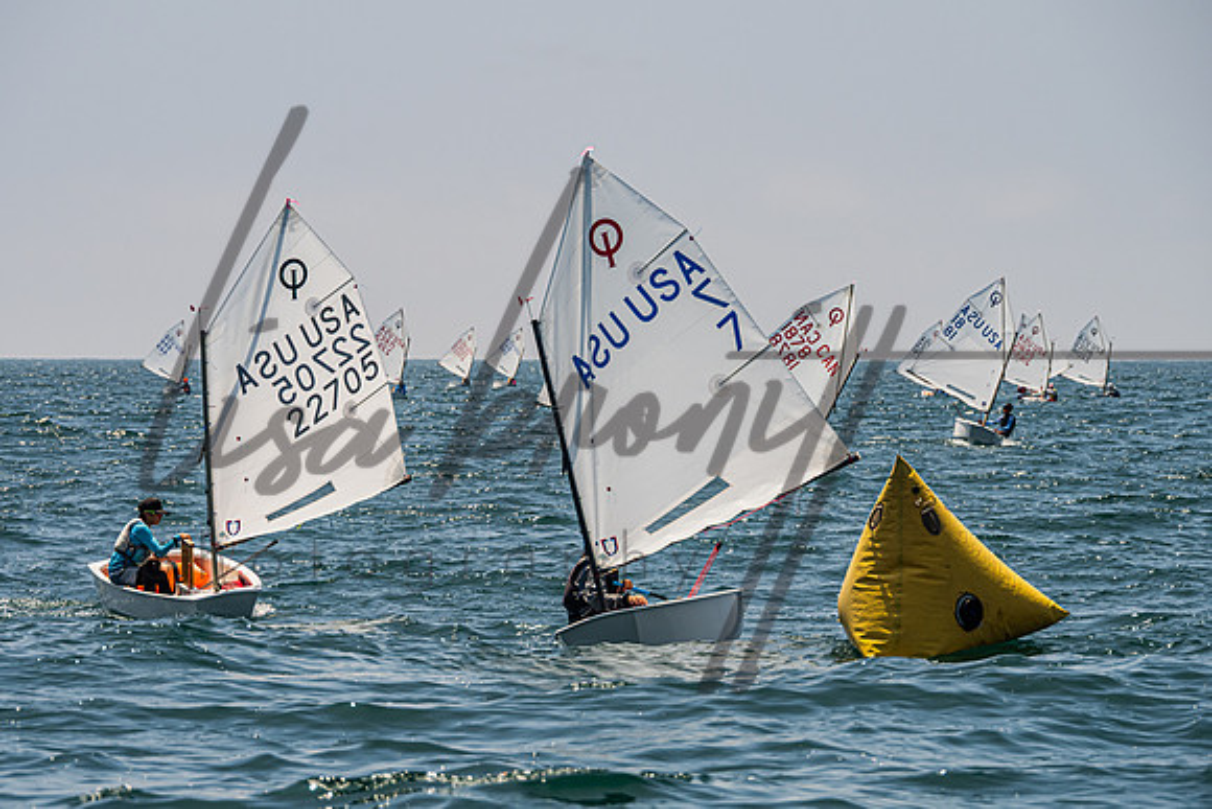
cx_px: 576
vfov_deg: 6.3
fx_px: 7336
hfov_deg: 9.4
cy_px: 440
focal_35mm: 218
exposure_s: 1/1600
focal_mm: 170
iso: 250
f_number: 7.6
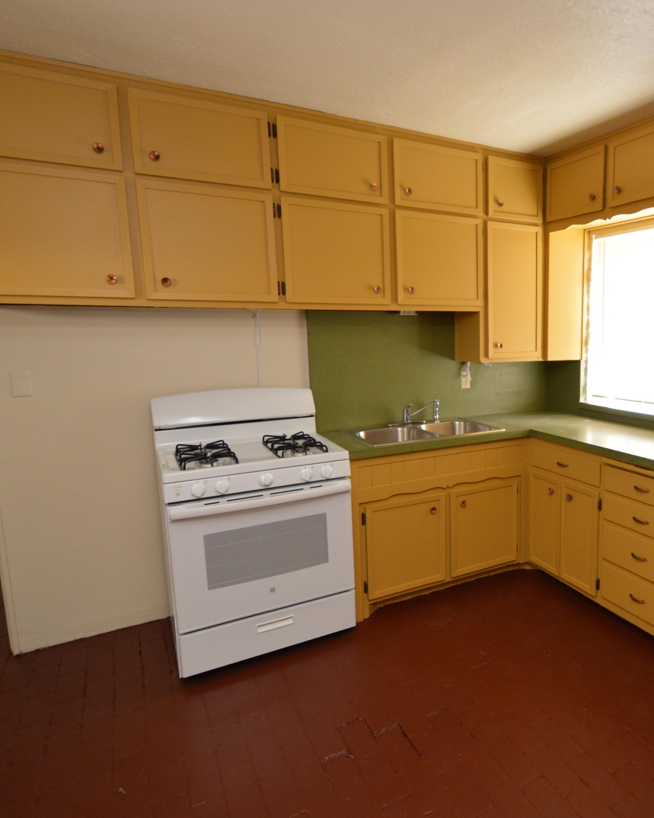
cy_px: 401
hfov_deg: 59.1
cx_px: 505
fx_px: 532
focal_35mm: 22
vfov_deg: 75.0
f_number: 3.5
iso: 560
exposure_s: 1/60
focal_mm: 10
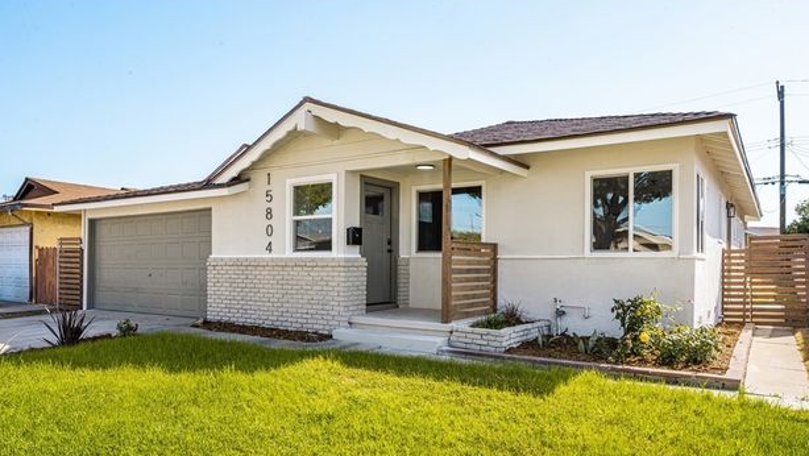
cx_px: 401
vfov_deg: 46.7
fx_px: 527
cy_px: 262
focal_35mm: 25
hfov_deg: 75.0
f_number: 16
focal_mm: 22.5
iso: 125
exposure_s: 1/125
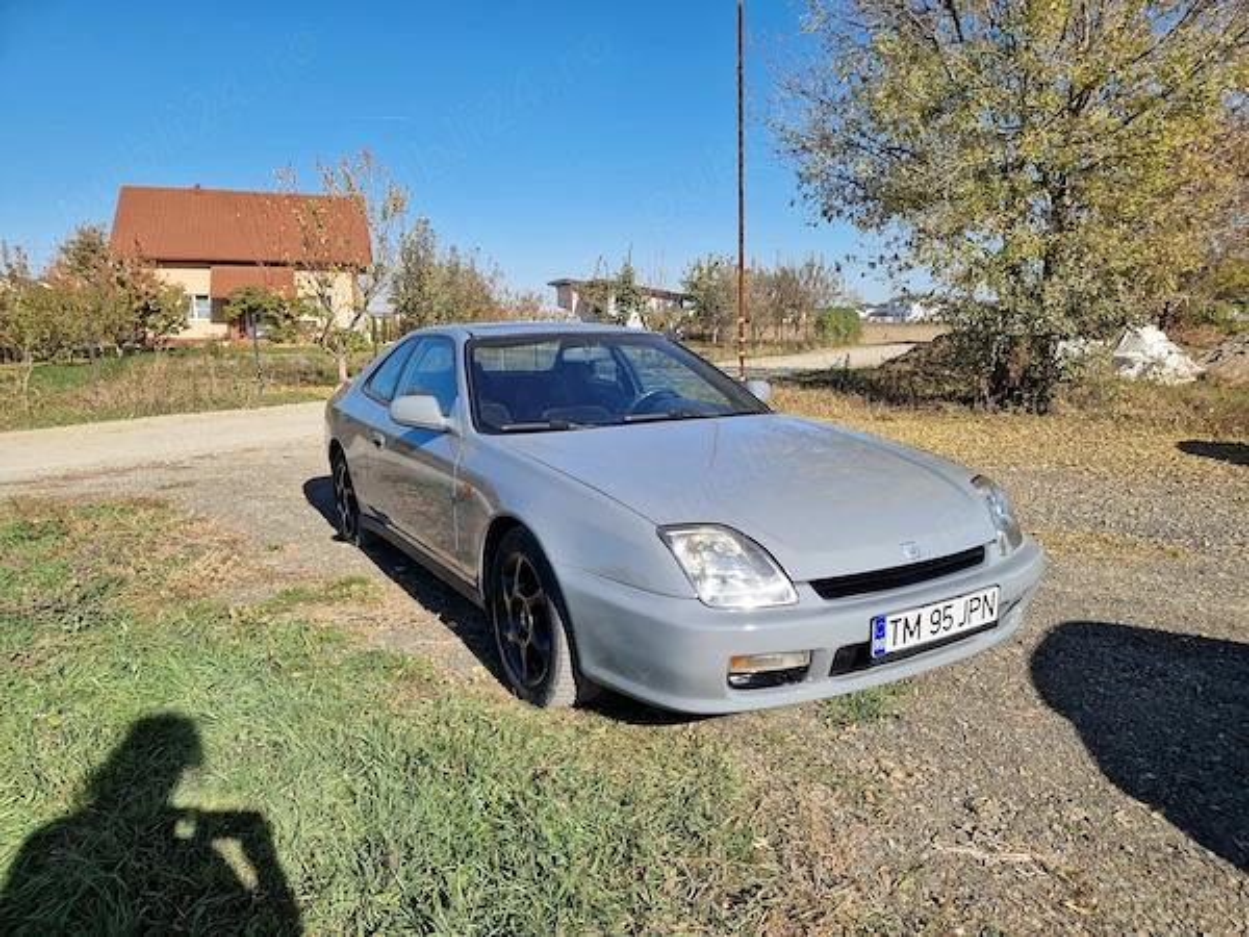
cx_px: 624
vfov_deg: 58.9
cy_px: 468
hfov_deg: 73.9
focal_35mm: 23
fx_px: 830
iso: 50
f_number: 1.8
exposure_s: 1/1396
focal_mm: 5.4
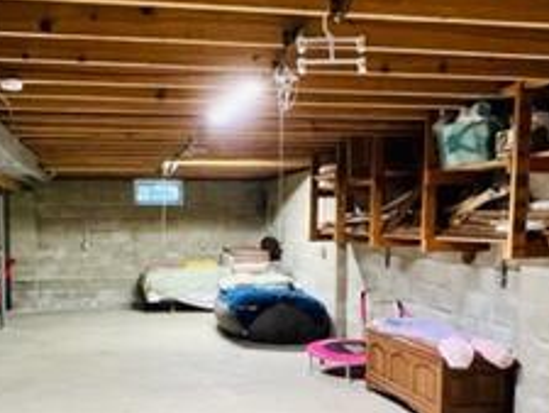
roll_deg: +0.2
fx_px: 587
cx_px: 217
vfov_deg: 38.2
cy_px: 279
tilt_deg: -5.6
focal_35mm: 37
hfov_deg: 49.8
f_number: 1.8
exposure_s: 1/60
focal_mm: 1.57
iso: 400
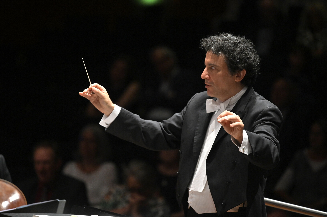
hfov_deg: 6.9
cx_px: 164
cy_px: 108
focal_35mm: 300
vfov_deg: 4.6
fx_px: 2723
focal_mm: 300
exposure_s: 1/250
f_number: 4.5
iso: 3200
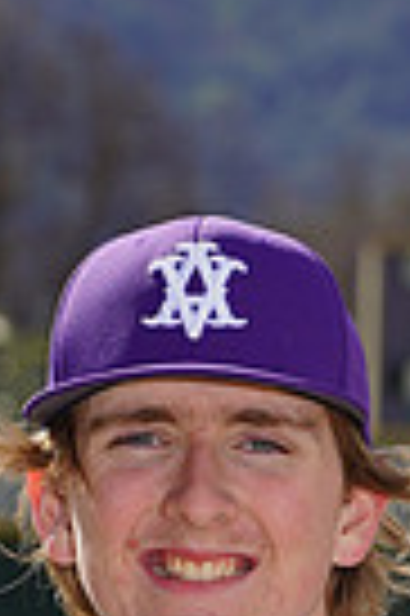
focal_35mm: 822
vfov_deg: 2.5
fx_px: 14077
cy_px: 980
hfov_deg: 1.7
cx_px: 196
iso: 100
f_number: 11
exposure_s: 1/250
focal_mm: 194
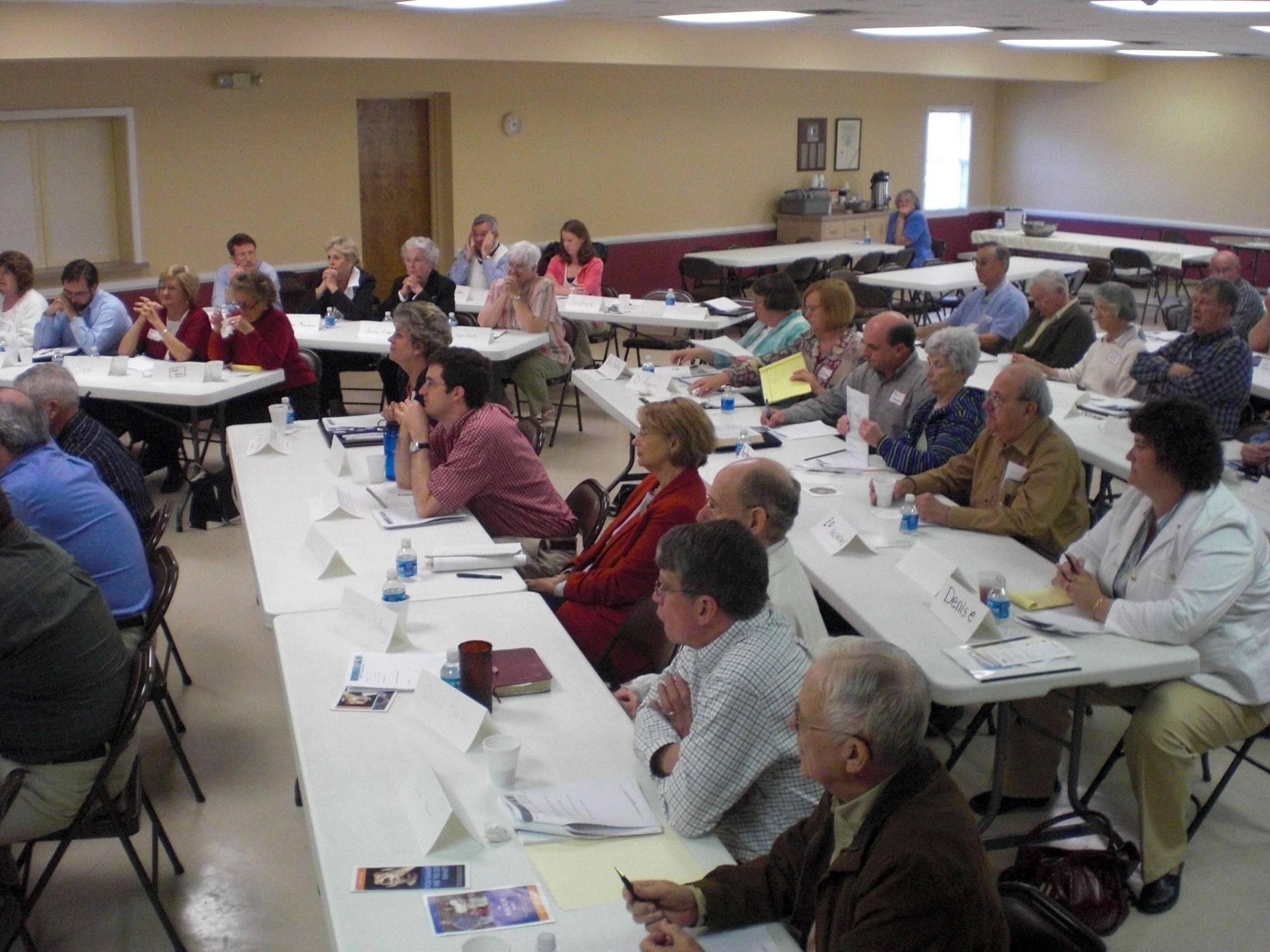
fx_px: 1394
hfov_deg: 49.0
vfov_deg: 37.7
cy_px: 476
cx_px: 635
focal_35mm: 38
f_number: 3.1
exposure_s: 1/100
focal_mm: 6.3
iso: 400
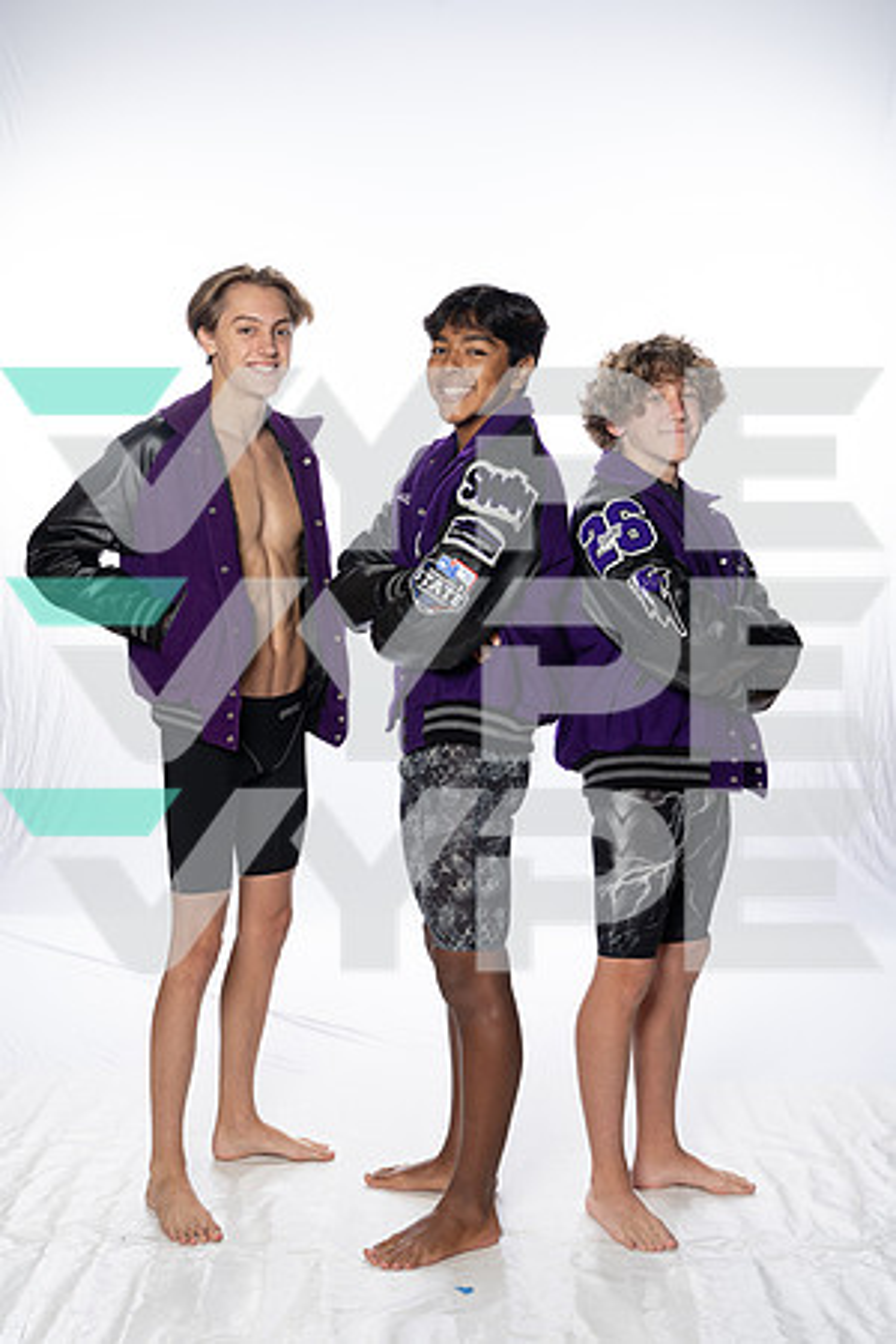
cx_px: 448
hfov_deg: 27.0
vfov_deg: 39.6
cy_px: 672
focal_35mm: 50
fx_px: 1867
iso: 800
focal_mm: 50
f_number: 8
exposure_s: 1/250
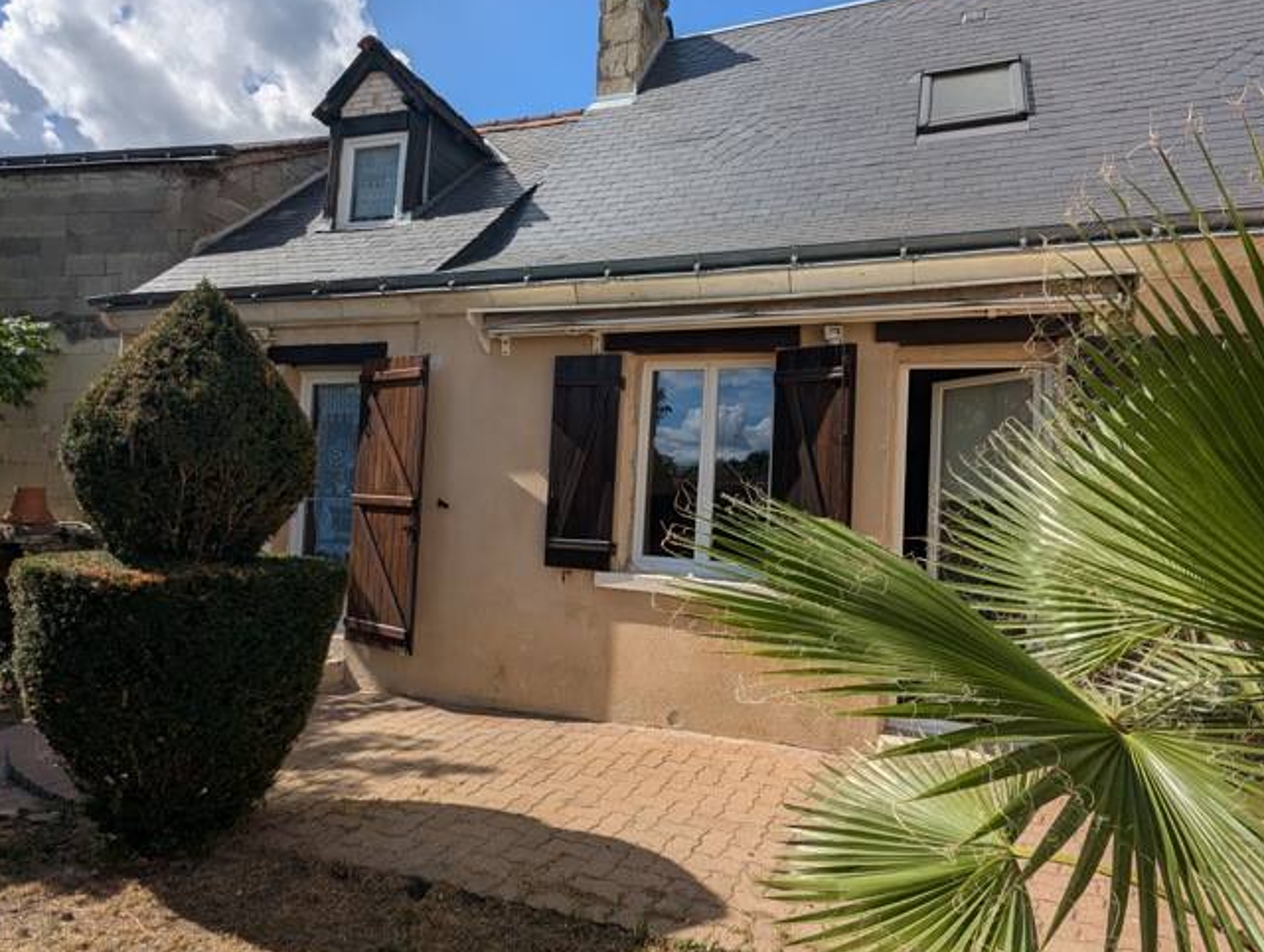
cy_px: 476
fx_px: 731
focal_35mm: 20
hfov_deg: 81.5
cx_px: 675
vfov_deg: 66.1
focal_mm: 2.35
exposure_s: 1/2212
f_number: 2.2
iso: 36
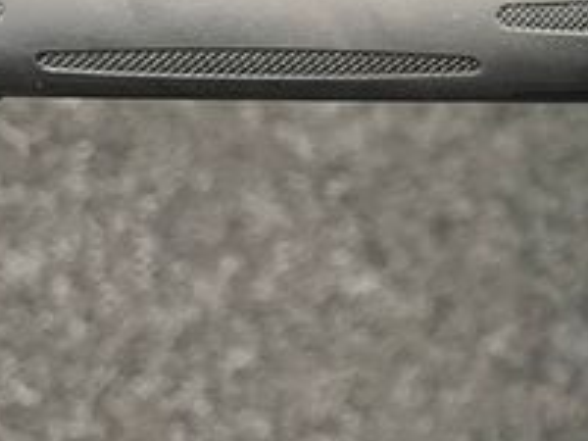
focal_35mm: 83
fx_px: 1410
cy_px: -21
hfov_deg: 20.1
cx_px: 900
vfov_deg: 17.3
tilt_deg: -54.3
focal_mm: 5.1
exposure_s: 1/50
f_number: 1.6
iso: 500
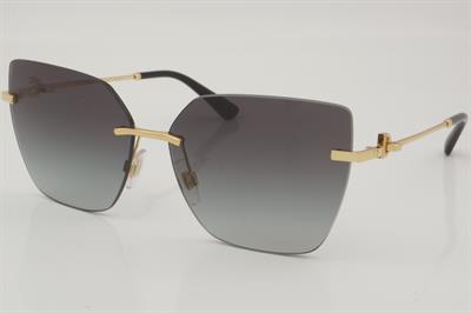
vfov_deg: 18.2
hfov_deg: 27.0
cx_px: 236
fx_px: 980
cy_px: 156
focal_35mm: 75
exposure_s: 1/3
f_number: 32
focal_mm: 50
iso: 100
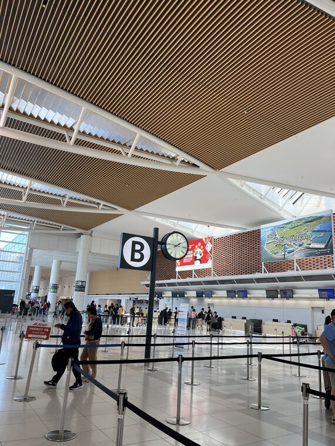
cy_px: 223
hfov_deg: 53.1
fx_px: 335
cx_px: 168
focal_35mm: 26
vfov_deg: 67.3
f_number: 1.6
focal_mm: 5.1
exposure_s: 1/184
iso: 40
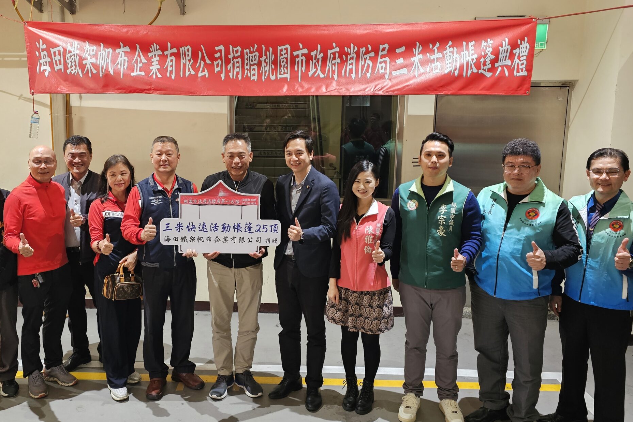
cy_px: 185
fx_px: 580
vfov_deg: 39.9
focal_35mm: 33
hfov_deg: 56.7
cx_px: 245
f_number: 1.7
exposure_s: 1/120
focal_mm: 6.3
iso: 250
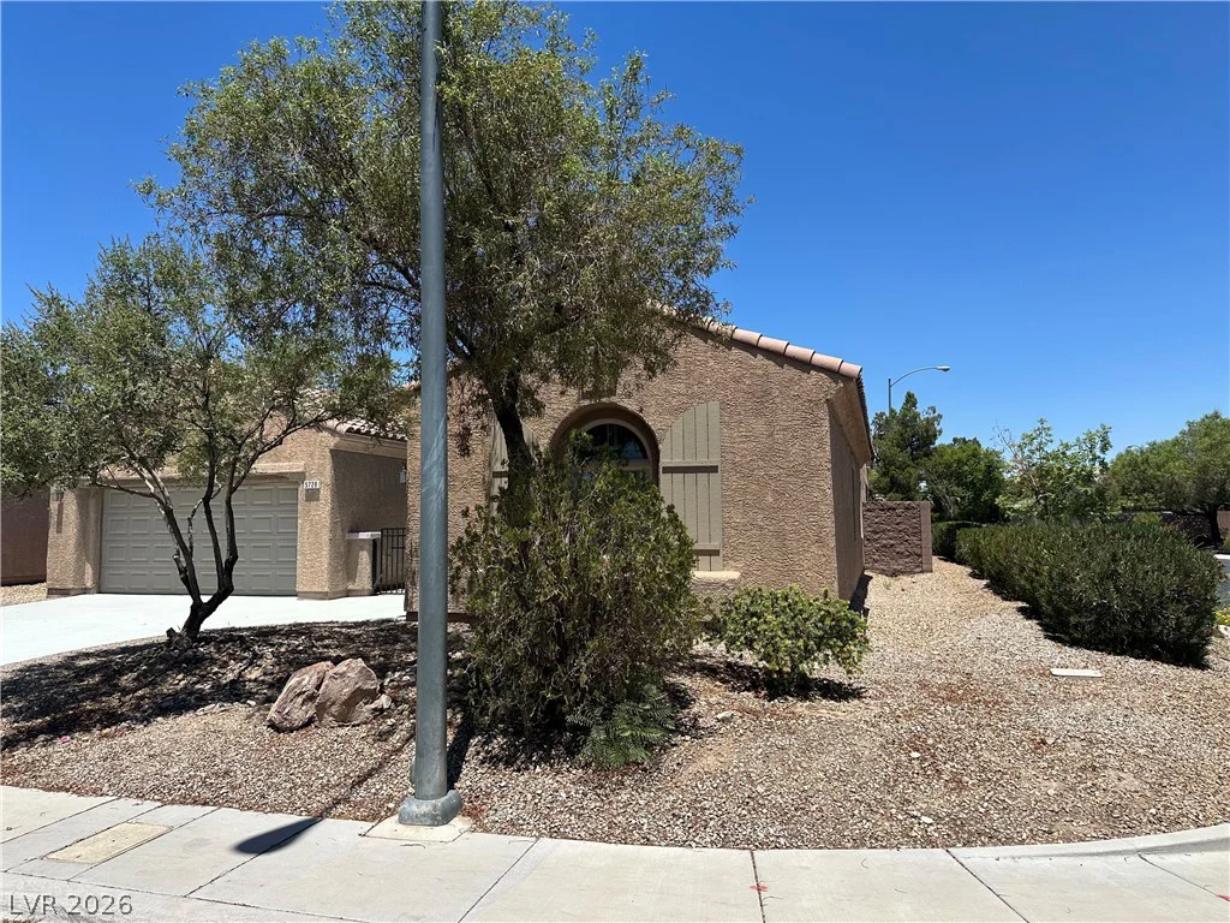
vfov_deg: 56.8
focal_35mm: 24
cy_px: 462
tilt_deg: +4.2
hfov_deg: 71.6
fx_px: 853
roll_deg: +1.0
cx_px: 615
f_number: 1.78
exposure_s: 1/5000
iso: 80
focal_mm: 6.86
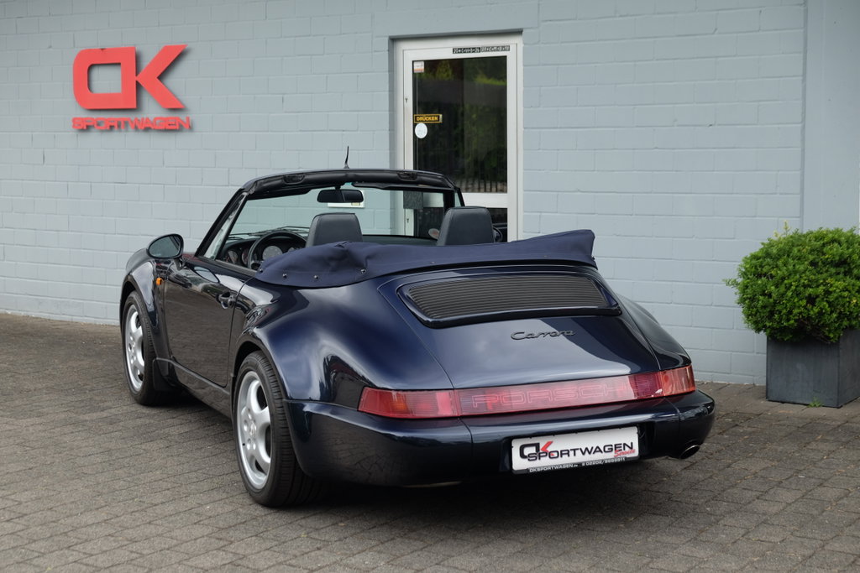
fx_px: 1410
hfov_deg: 33.9
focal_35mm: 59
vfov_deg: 23.0
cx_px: 430
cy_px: 286
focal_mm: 39
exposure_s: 1/125
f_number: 4
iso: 200
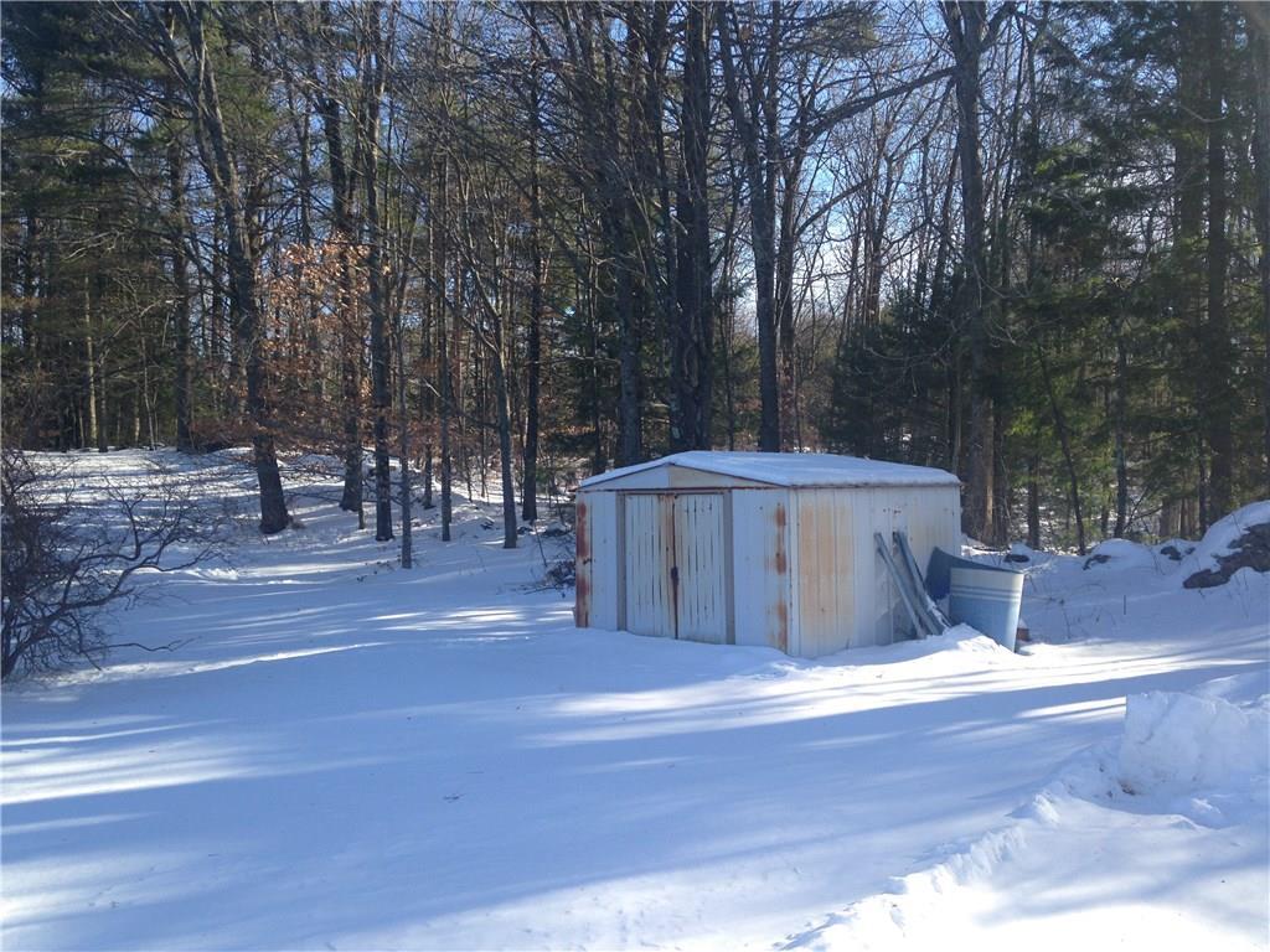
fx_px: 1211
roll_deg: +0.5
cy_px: 476
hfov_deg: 55.4
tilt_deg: -0.9
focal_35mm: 33
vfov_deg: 42.9
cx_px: 635
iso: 50
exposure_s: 1/480
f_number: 2.4
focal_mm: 4.12
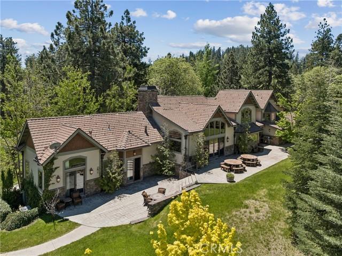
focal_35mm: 24
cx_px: 171
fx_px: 237
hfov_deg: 71.6
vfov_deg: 56.8
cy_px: 128
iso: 100
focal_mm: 12.3
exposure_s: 1/60
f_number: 2.8
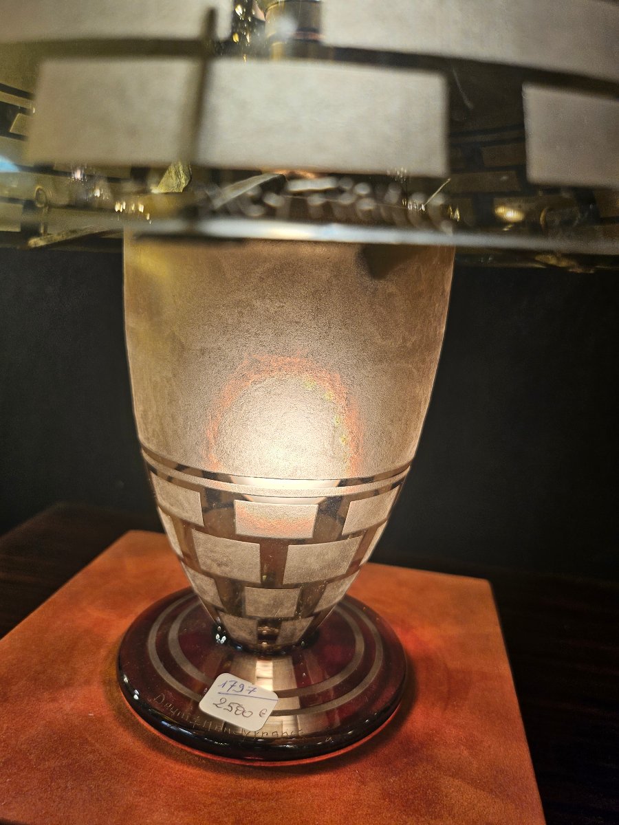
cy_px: 412
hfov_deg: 56.8
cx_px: 310
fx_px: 572
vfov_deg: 71.6
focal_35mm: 24
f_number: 1.8
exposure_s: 1/125
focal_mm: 5
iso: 50
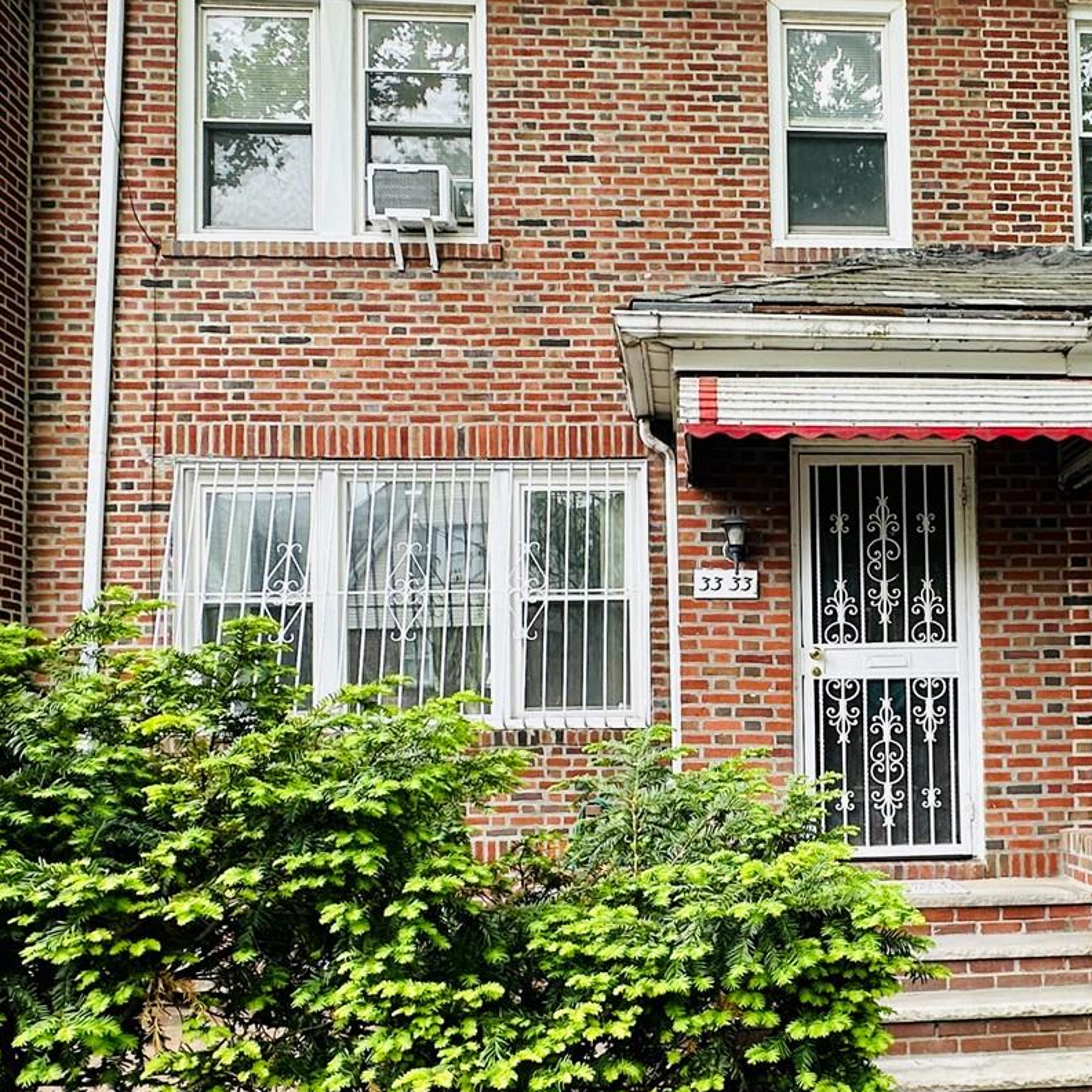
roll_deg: +0.9
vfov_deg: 50.9
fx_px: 1142
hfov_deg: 49.4
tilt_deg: +5.9
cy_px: 638
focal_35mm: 32
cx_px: 800
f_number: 2.2
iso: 40
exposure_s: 1/168
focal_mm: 2.22
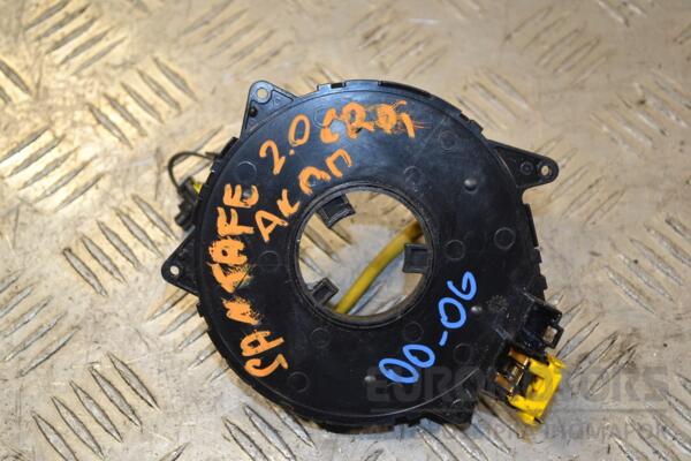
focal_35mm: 60
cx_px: 346
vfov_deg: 22.6
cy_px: 230
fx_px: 1152
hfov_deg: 33.4
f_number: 5.3
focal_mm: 40
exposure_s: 1/100
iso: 400
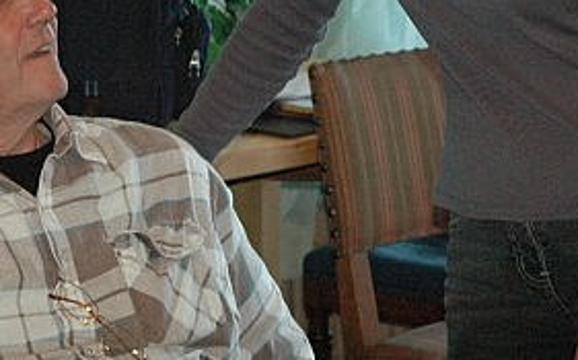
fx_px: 2834
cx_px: 224
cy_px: -19
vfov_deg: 7.2
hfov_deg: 11.6
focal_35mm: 180
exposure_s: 1/60
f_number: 5
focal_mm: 55
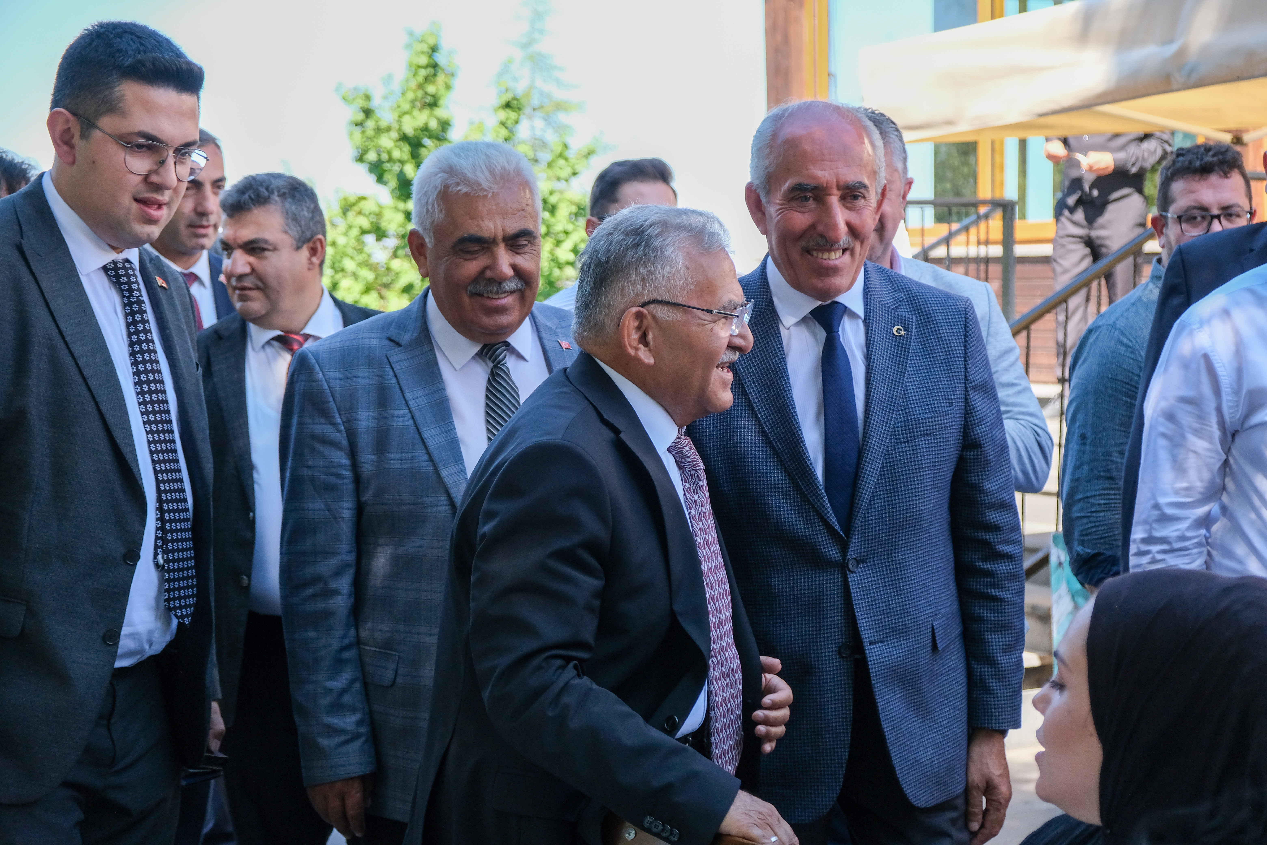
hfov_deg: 31.4
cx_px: 634
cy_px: 422
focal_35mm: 64
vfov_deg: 21.2
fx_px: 2252
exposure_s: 1/1100
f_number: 4
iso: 1250
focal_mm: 42.5
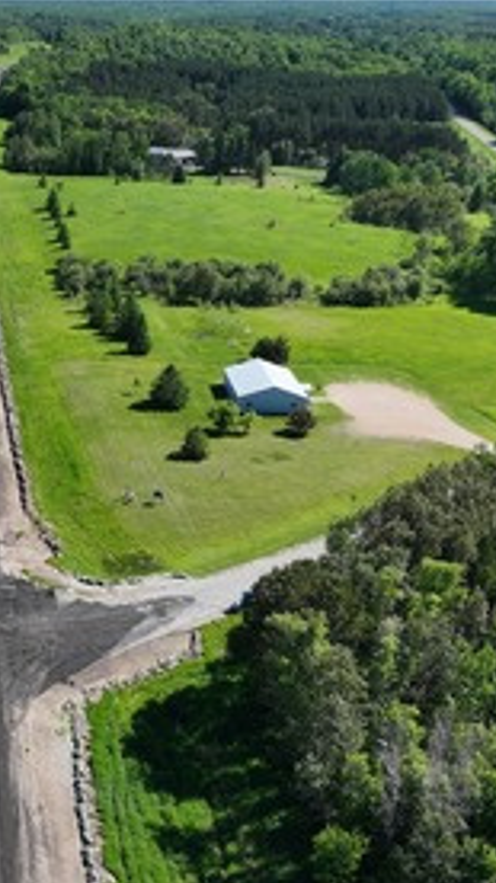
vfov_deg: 39.0
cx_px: -56
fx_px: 1241
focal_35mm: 53
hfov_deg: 21.4
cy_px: 542
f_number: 2.8
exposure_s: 1/2500
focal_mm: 12.29
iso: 200
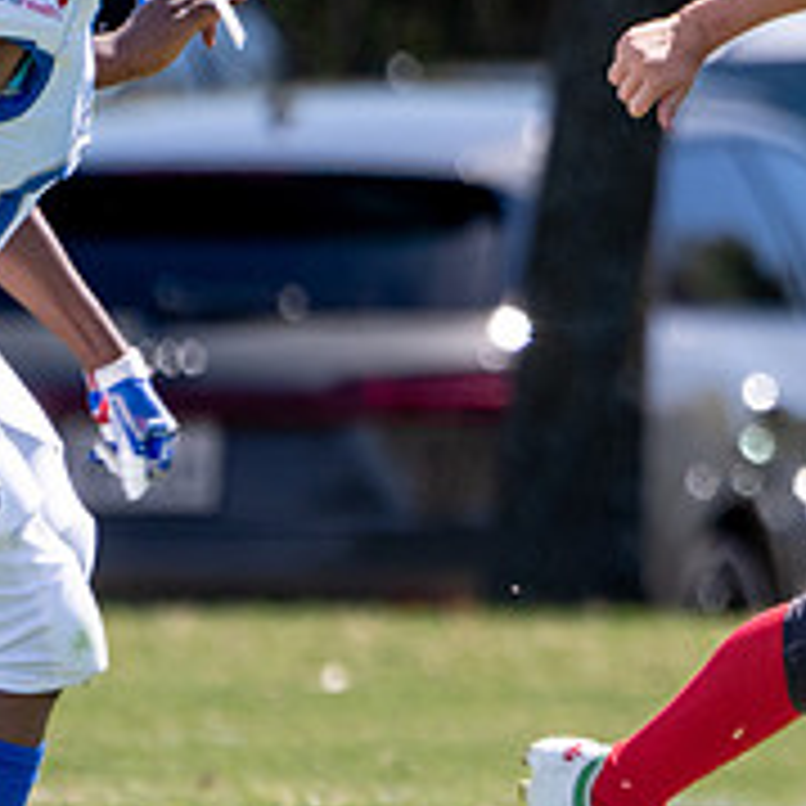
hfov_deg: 0.9
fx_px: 48734
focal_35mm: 1850
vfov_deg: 0.9
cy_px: 135
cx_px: 1504
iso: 320
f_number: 5.6
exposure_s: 1/1250
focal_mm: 400
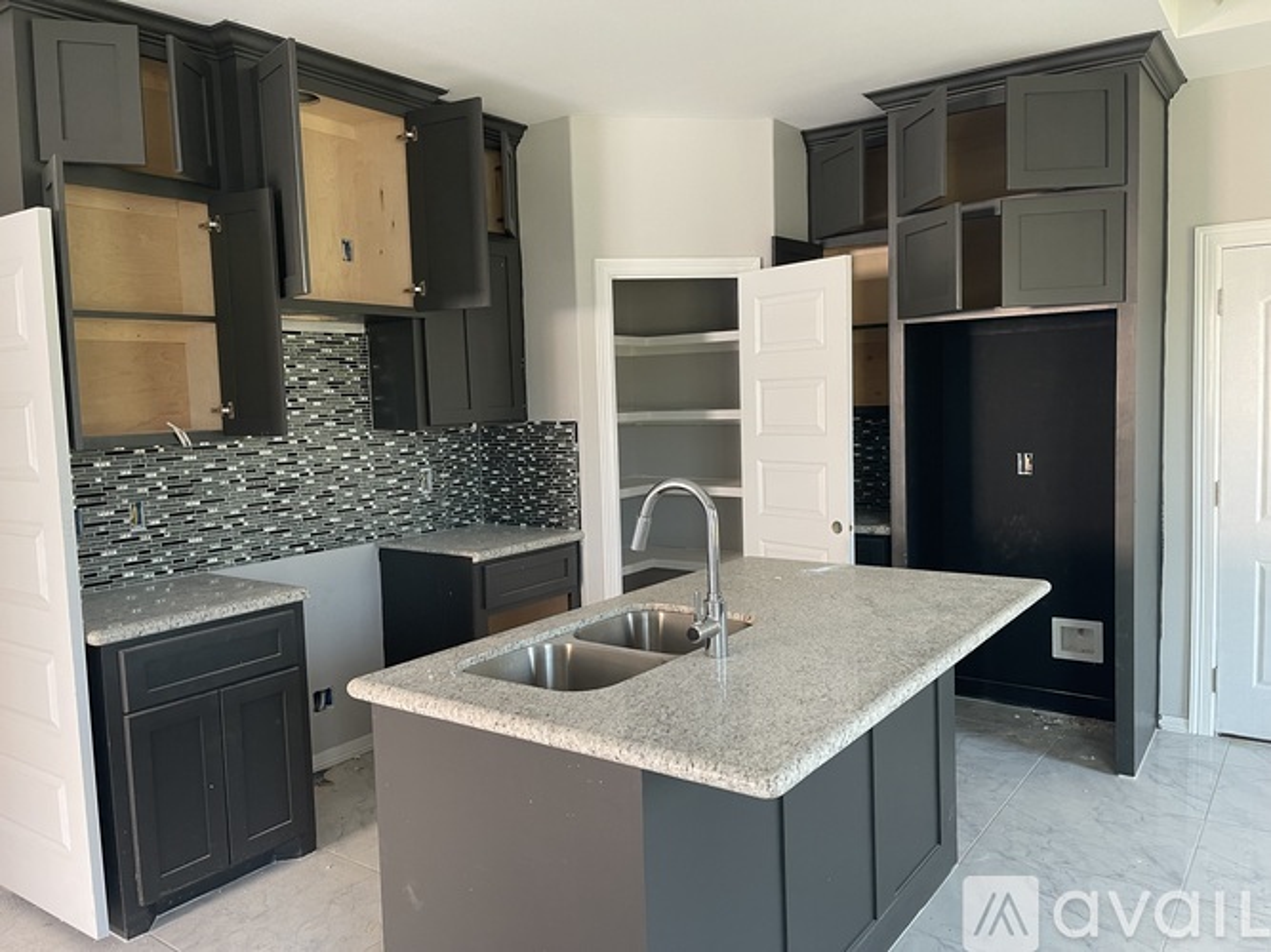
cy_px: 476
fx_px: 954
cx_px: 636
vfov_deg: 53.0
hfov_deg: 67.3
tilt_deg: -4.8
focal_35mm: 26
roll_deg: +2.0
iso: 125
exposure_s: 1/81
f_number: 1.6
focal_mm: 5.1
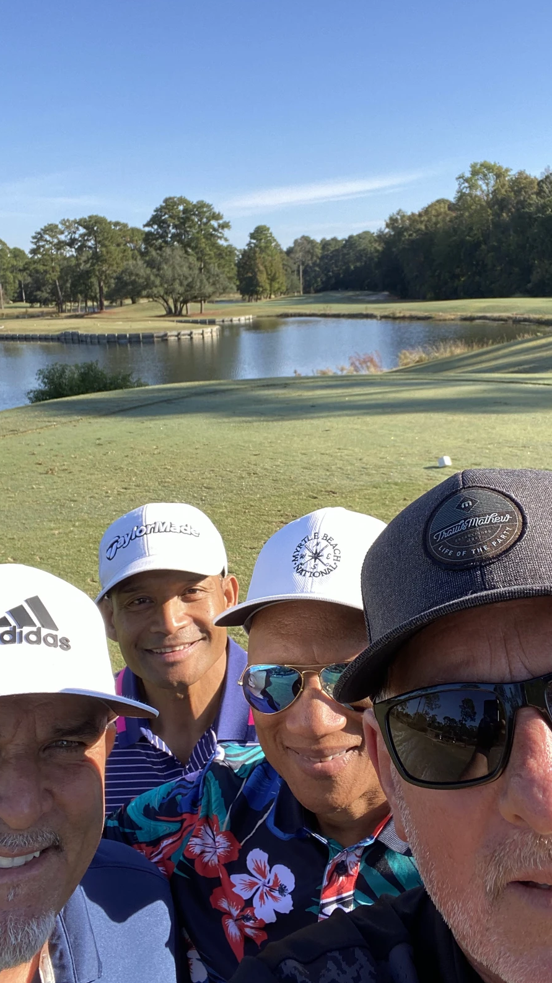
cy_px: 488
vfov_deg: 59.5
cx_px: 294
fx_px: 859
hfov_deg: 35.6
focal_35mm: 33
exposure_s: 1/187
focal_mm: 2.71
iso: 25
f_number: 2.2
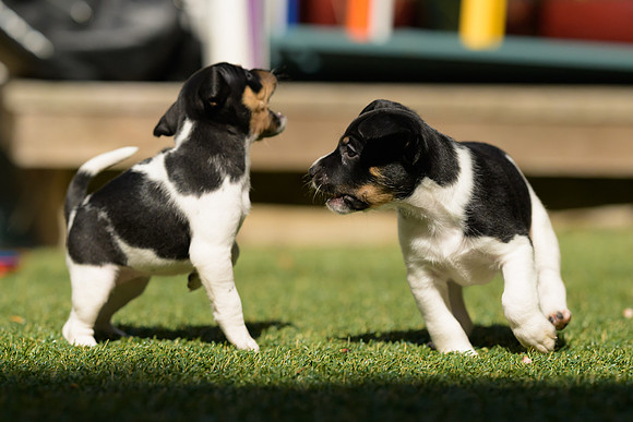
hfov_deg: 8.6
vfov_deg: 5.8
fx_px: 4193
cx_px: 251
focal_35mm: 238
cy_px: 171
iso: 800
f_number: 2.8
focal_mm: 135
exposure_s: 1/16000
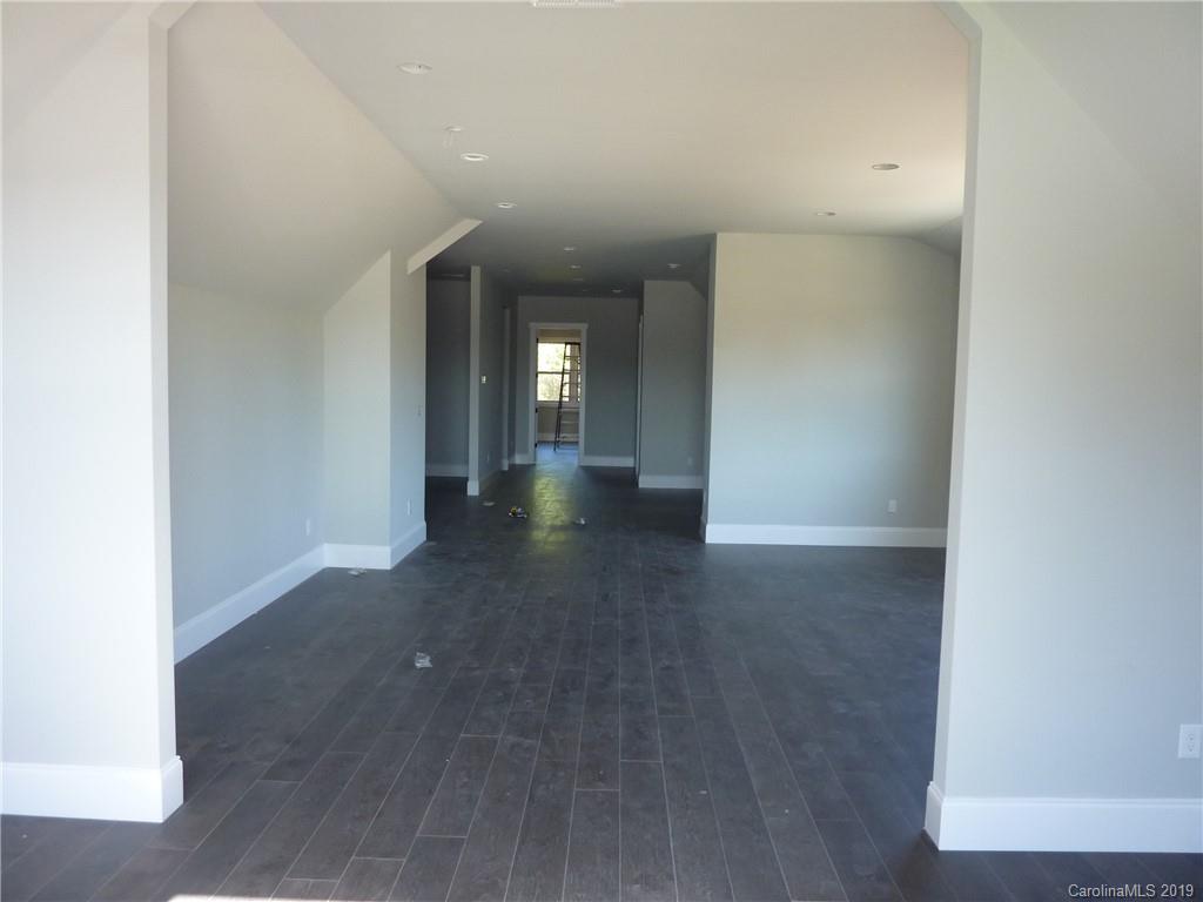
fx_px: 869
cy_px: 451
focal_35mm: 25
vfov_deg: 54.9
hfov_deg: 69.4
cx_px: 602
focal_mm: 4.1
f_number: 3.3
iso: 160
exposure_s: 1/30
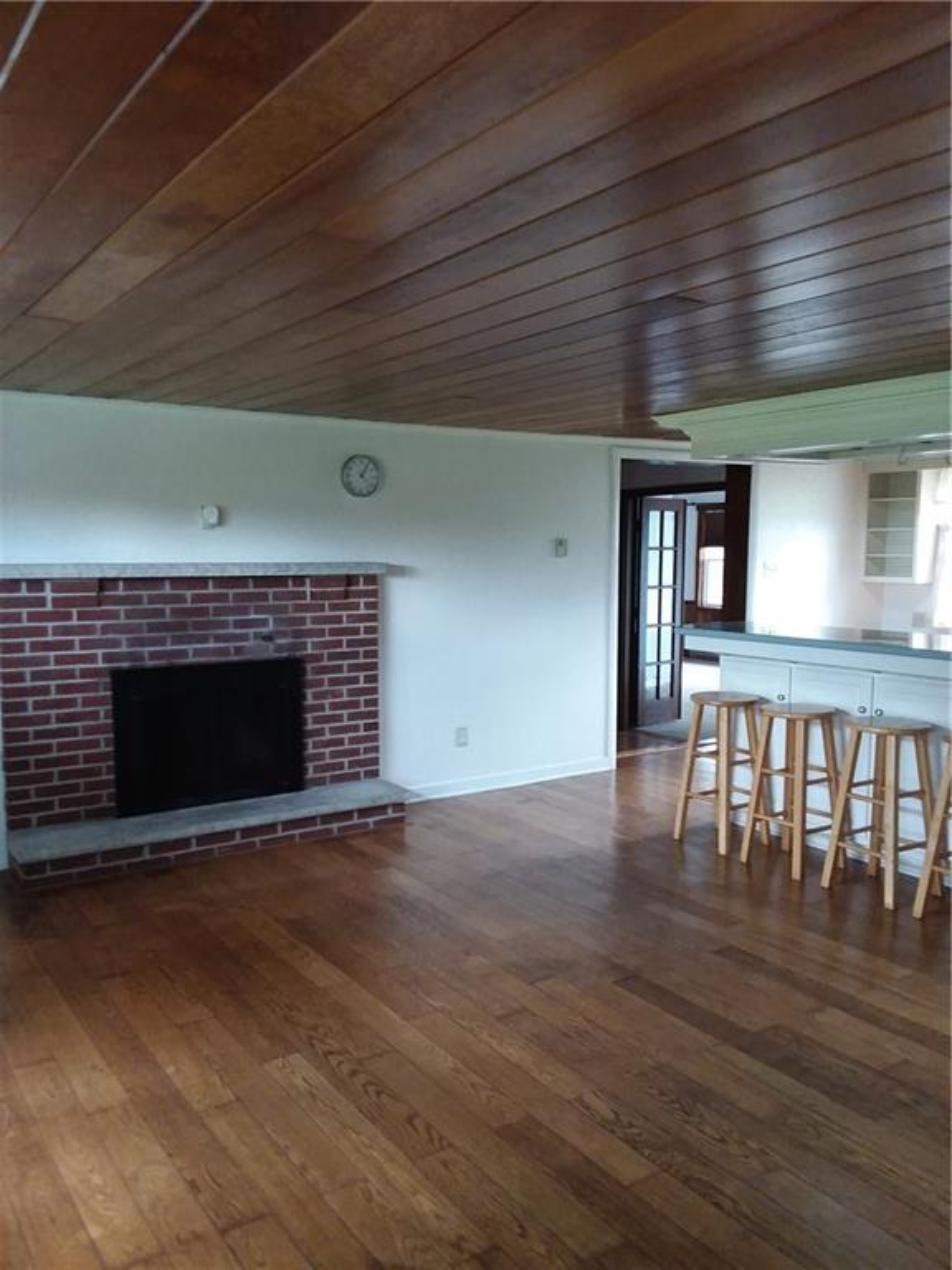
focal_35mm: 27
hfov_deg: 51.4
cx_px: 476
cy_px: 635
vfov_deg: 65.3
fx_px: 990
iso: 200
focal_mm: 2.91
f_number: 1.9
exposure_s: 1/17
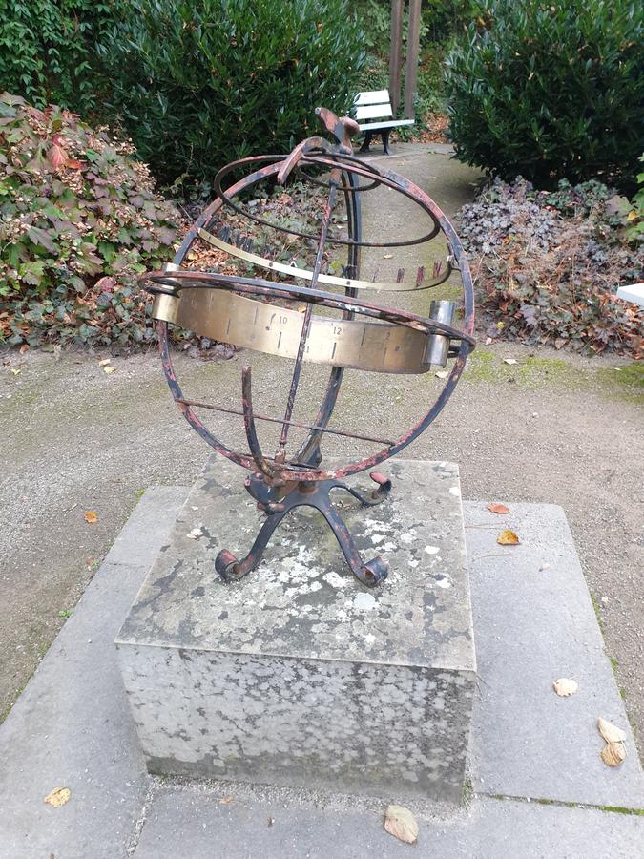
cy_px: 430
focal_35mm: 26
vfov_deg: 67.3
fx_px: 645
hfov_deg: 53.1
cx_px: 322
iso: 200
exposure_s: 1/50
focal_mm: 4.3
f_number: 2.4
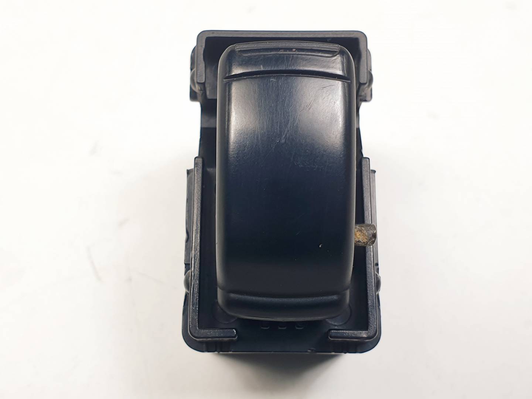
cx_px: 266
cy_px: 200
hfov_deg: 67.3
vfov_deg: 53.1
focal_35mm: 26
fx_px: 400
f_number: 2.4
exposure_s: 1/186
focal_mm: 4.3
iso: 50
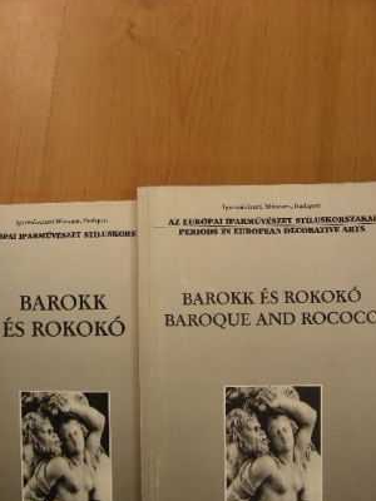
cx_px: 183
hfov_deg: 33.6
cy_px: 280
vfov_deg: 43.8
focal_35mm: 43
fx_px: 623
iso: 104
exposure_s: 1/30.1
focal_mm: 6.3
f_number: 3.5
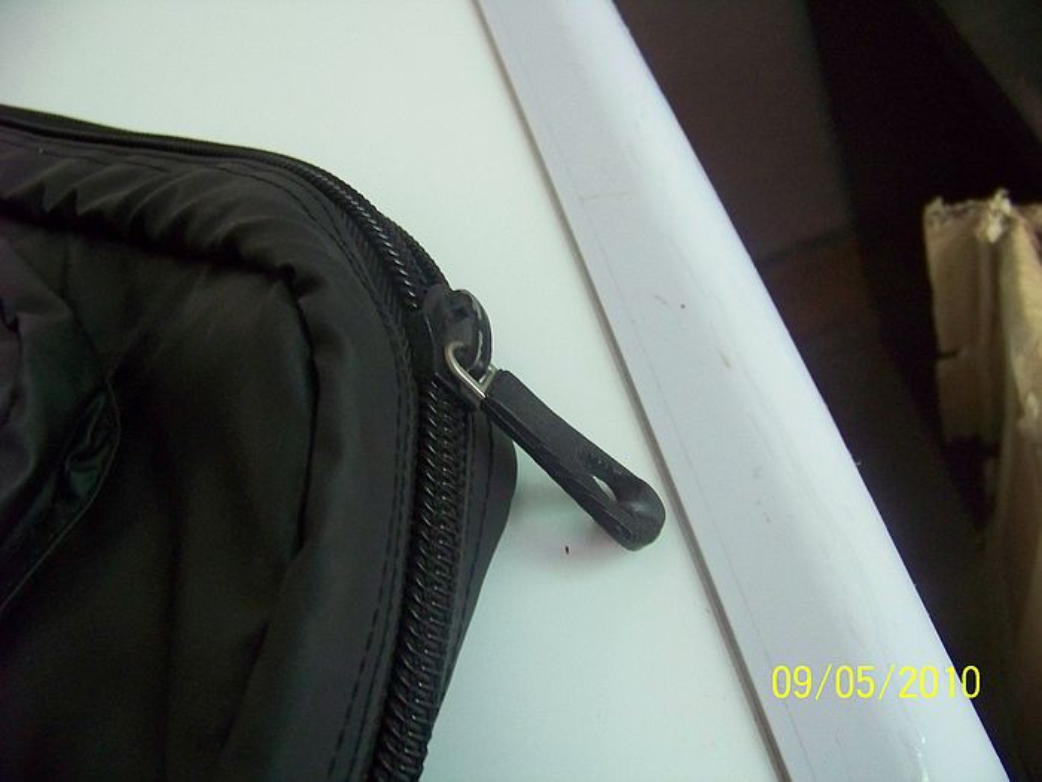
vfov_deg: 39.7
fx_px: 1084
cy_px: 391
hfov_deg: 51.4
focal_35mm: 36
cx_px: 521
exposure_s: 1/20
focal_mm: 5.85
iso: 400
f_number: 2.8
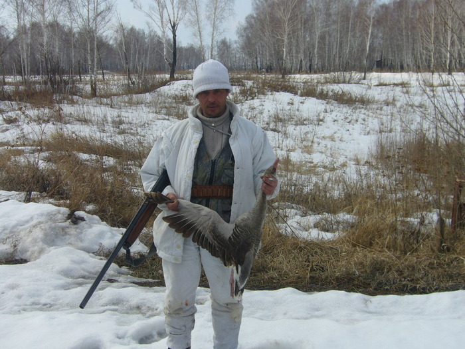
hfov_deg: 38.2
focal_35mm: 50
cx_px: 232
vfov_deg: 29.1
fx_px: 672
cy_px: 174
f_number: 6.7
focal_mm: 8.3
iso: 80
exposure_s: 1/500
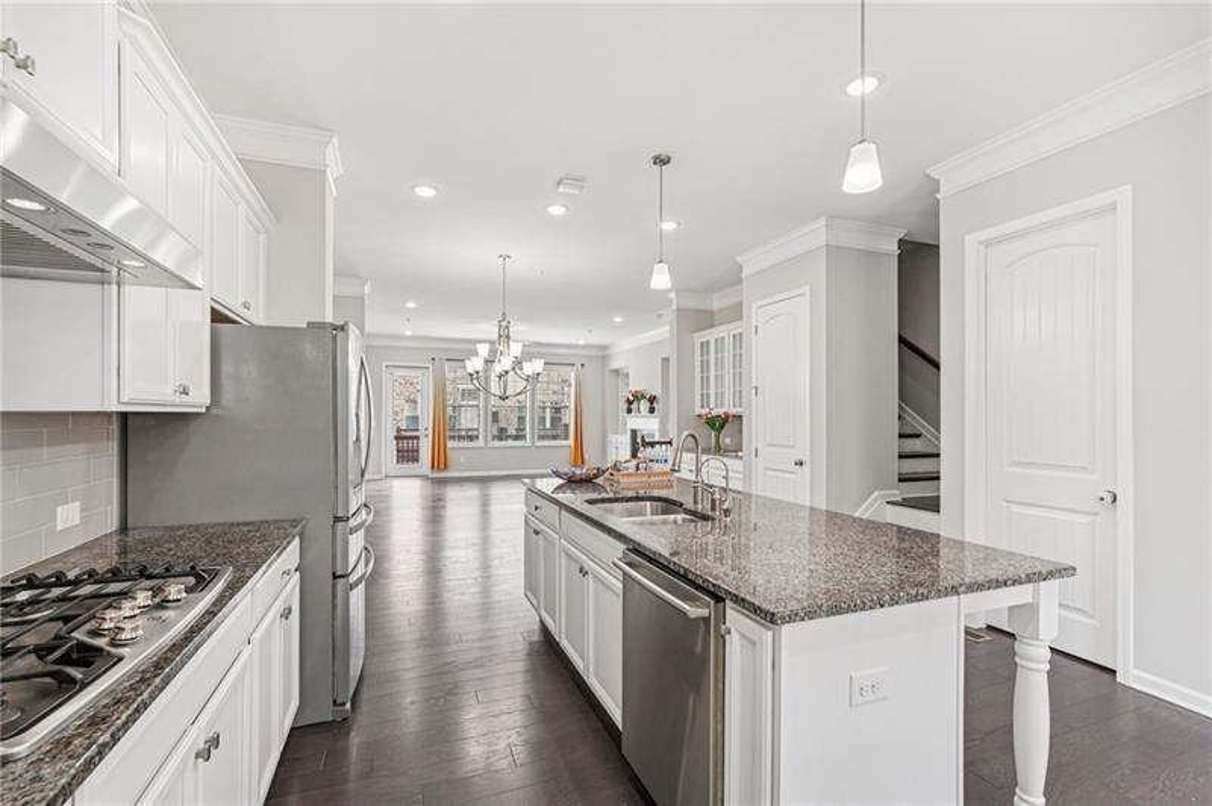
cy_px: 403
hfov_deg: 96.8
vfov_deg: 73.6
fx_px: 538
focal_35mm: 16
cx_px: 606
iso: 800
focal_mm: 16
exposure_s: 1/40
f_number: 8
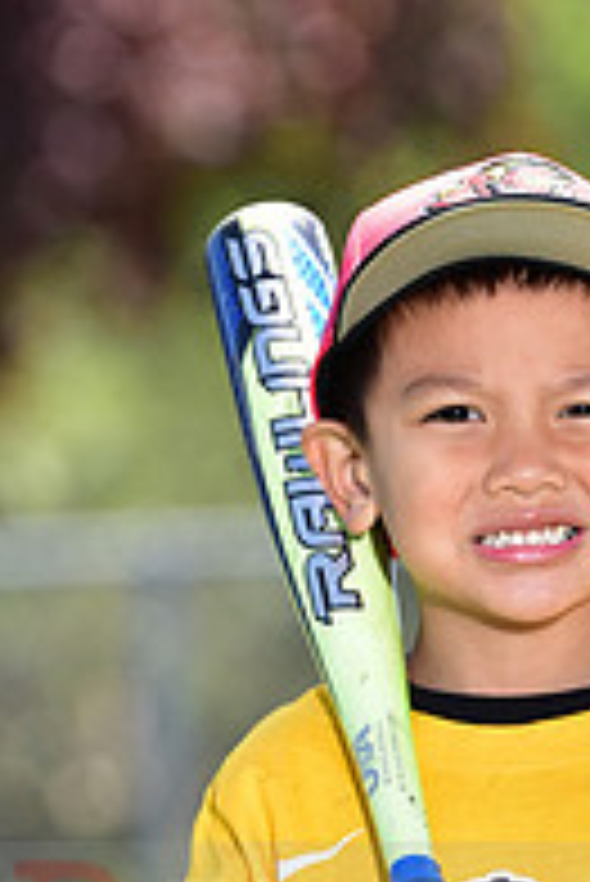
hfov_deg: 2.3
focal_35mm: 593
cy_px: 904
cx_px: 489
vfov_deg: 3.5
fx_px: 14551
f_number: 5
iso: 80
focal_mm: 200
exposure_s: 1/200
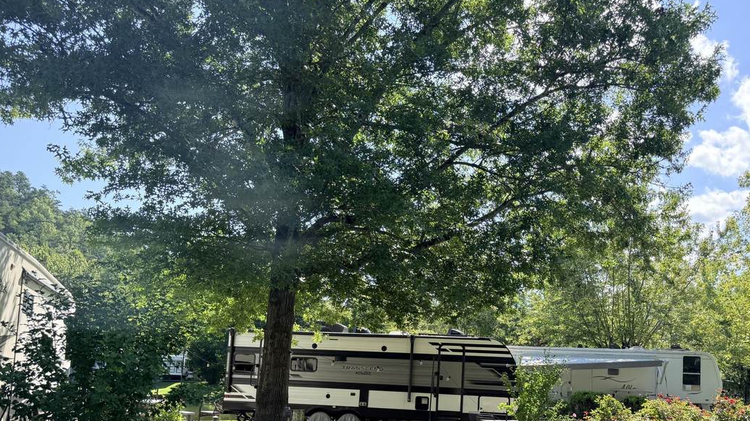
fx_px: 636
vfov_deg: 35.5
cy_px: 337
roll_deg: -3.2
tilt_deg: +4.8
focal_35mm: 32
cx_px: 427
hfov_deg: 60.8
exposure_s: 1/1585
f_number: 1.78
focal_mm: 6.76
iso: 100
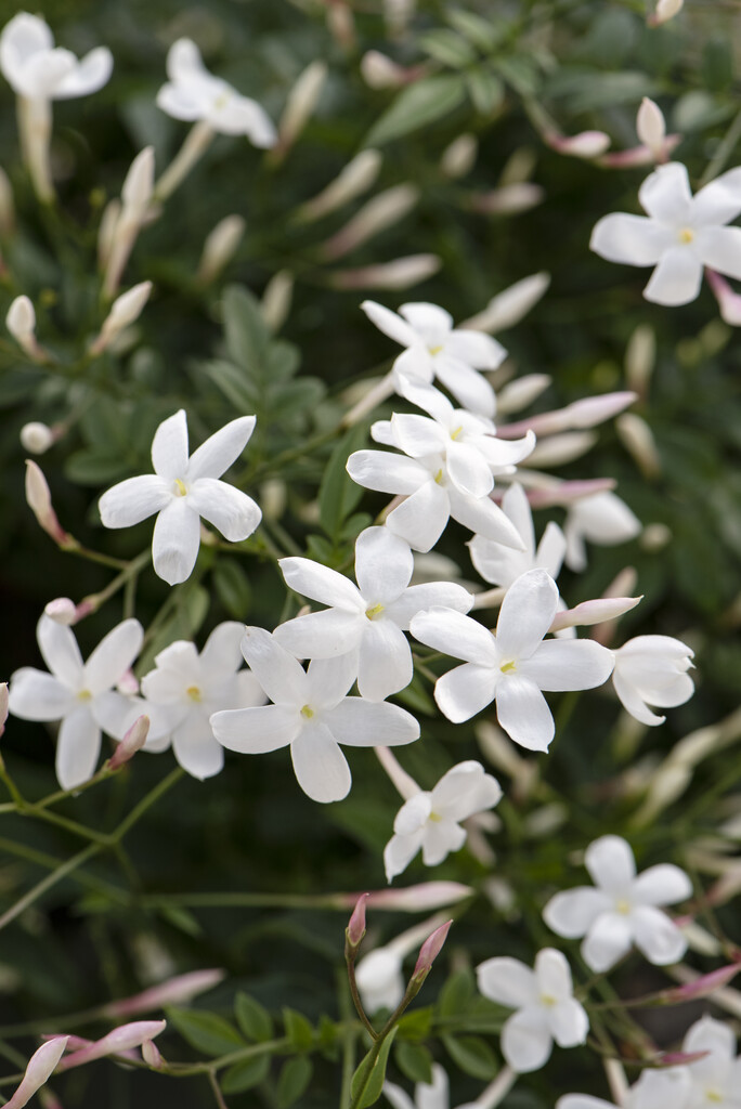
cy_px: 554
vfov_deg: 19.4
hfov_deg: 13.1
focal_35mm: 105
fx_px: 3237
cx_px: 370
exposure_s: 1/250
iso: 400
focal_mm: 105
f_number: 13
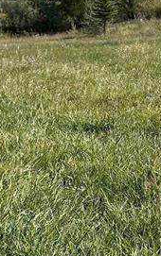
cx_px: 156
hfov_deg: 13.5
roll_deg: -0.2
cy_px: 33
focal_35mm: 96
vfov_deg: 21.2
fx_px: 672
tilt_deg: -3.9
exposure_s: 1/5525
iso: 80
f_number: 1.78
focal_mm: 6.86
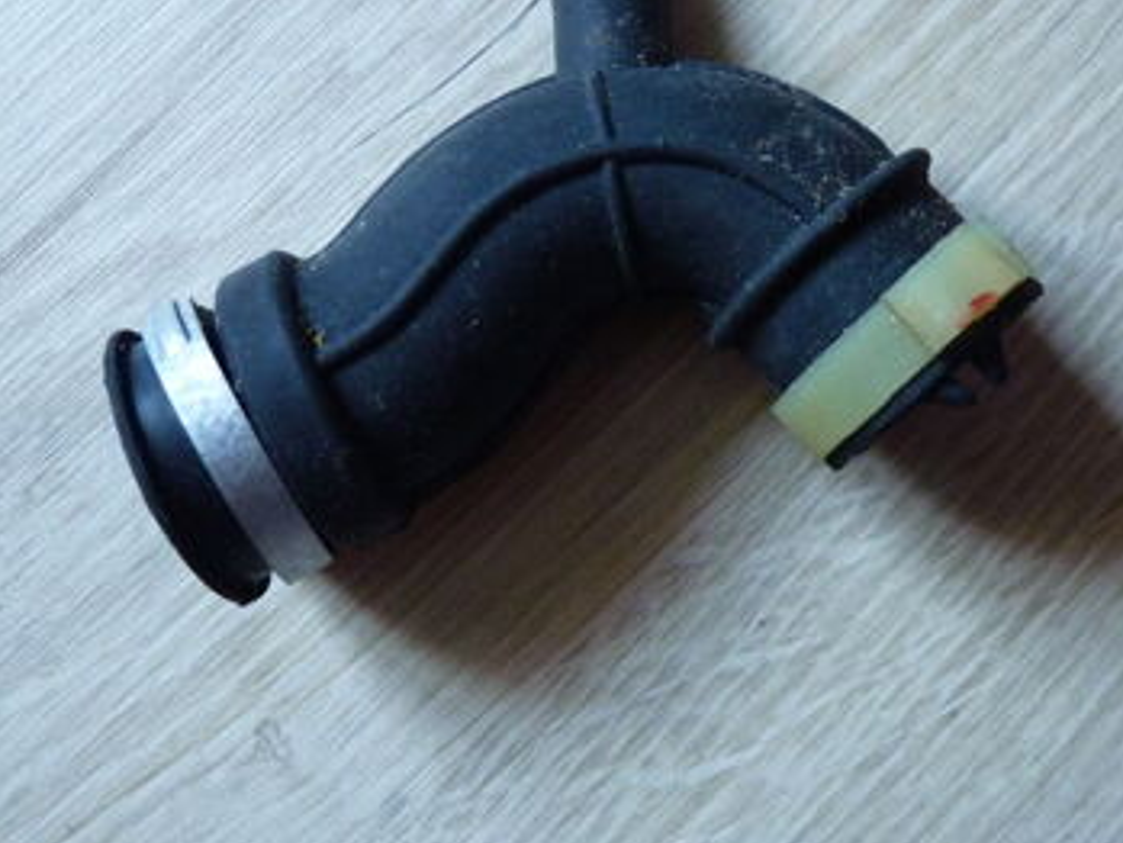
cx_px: 560
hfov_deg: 42.9
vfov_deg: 32.7
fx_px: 1428
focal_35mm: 44
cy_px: 290
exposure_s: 1/13
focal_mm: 5.6
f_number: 3
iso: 400
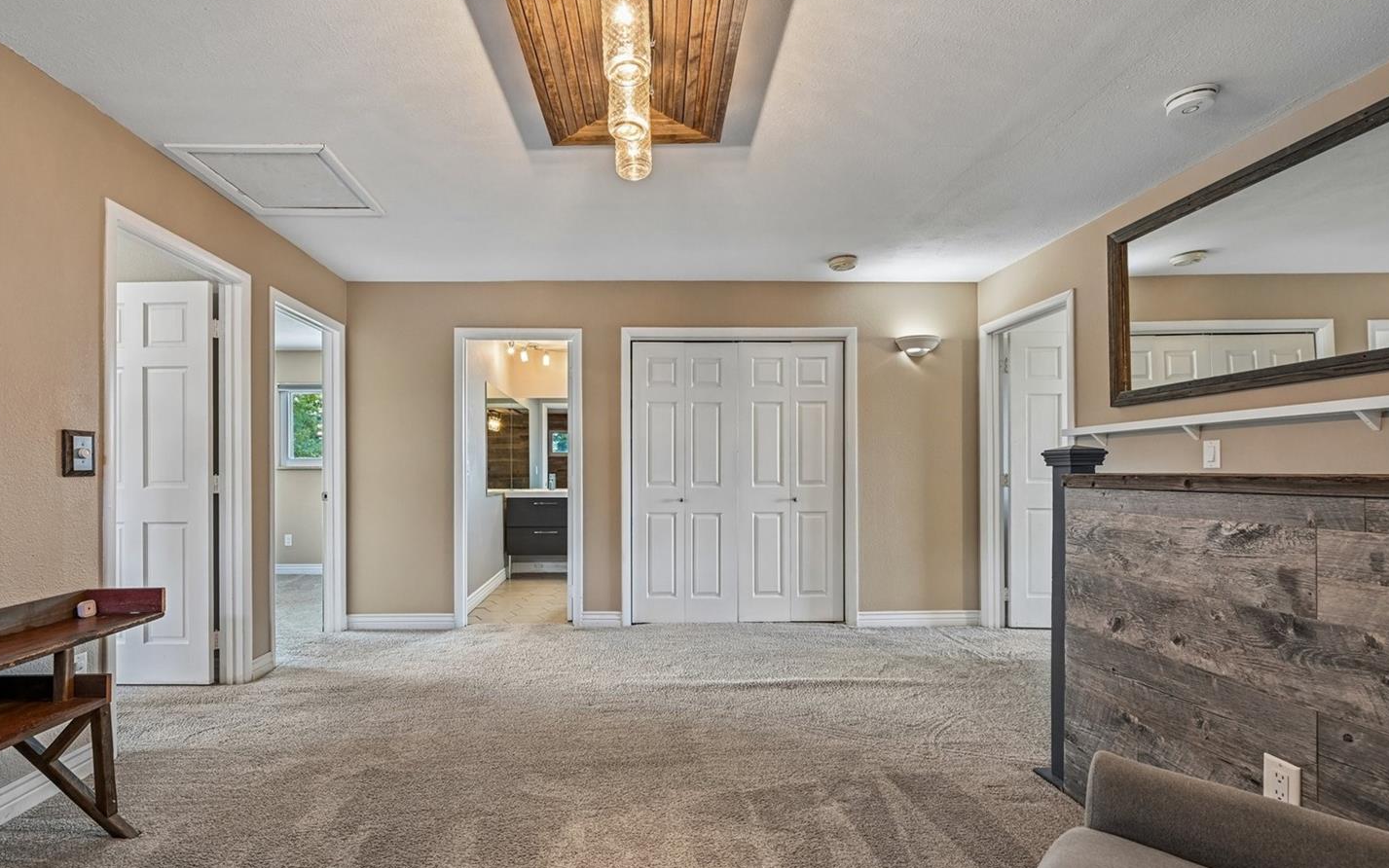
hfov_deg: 97.5
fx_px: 606
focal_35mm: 16
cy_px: 457
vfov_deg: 71.2
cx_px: 623
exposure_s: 1/10
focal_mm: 14
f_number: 8
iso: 400
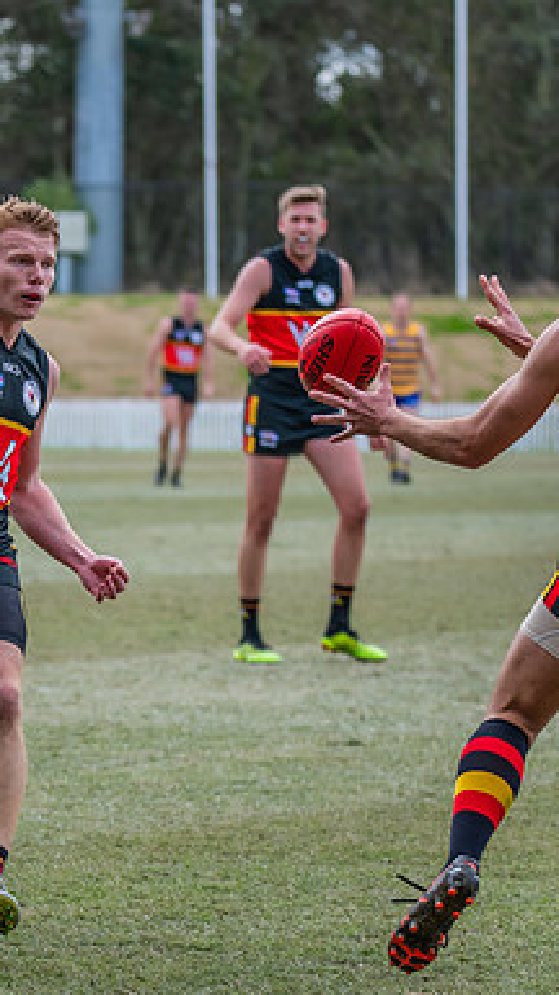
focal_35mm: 246
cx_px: -51
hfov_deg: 4.9
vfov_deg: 8.8
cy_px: 499
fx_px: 6482
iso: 800
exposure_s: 1/1600
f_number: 5.6
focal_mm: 150
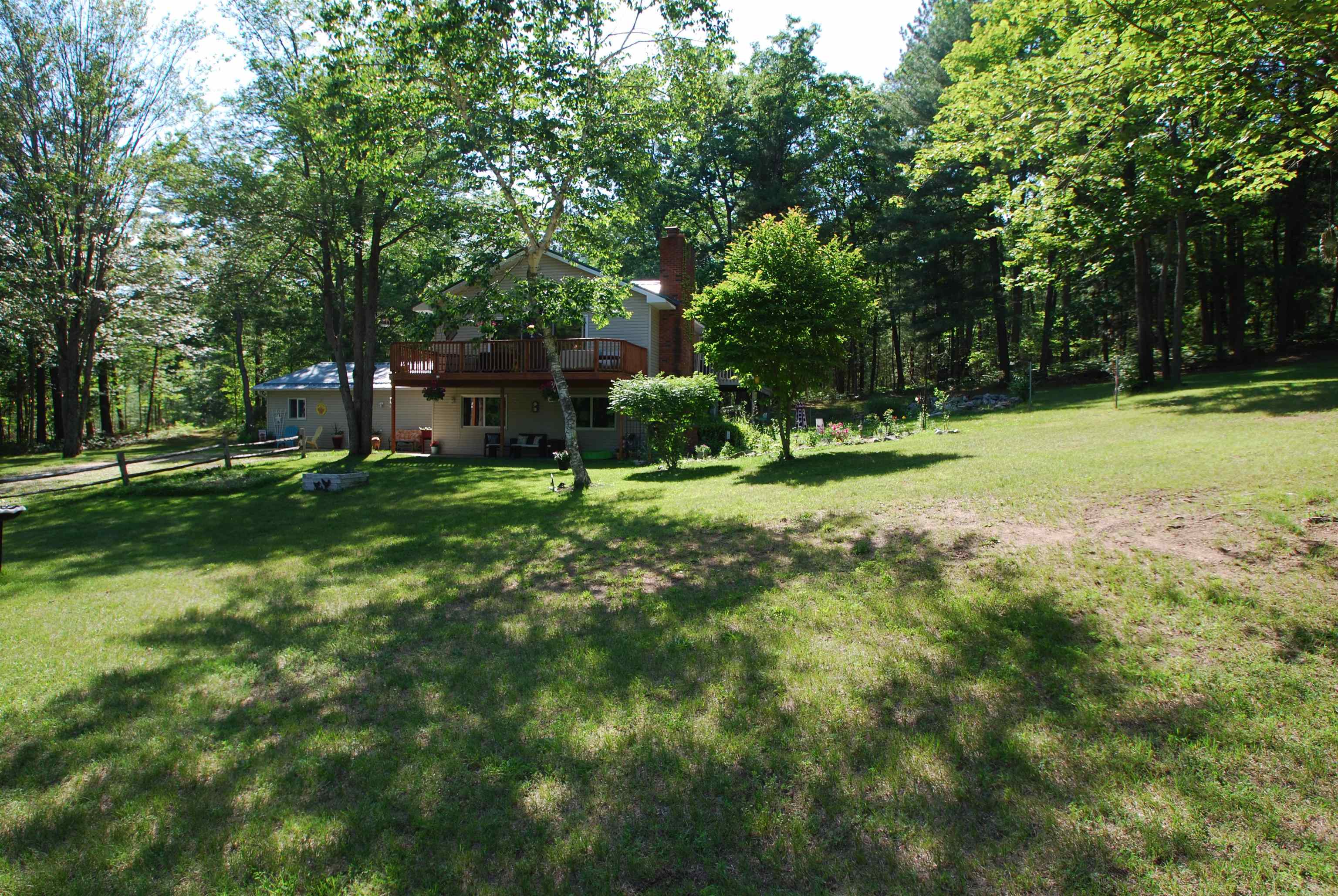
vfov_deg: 67.5
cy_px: 448
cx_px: 669
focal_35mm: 18
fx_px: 670
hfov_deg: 89.9
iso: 100
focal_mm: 12
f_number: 5.6
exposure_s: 1/125
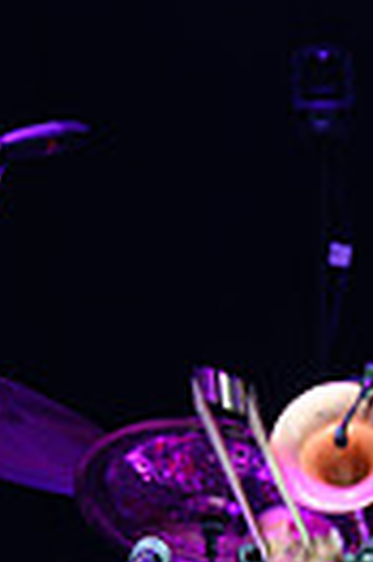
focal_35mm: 1034
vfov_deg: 2.0
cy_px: 914
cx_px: 4
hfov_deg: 1.3
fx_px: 16111
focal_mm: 200
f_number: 6.3
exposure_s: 1/25
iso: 320
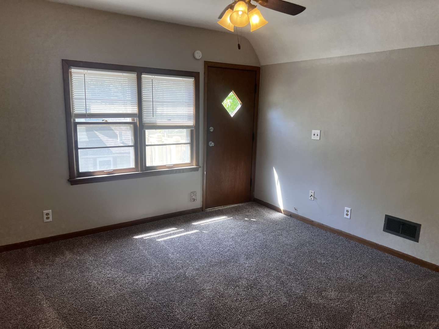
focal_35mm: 26
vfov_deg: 53.1
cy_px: 164
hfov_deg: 67.3
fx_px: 330
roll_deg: -1.0
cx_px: 220
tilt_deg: -9.7
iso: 64
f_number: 1.5
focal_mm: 5.7
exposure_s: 1/146
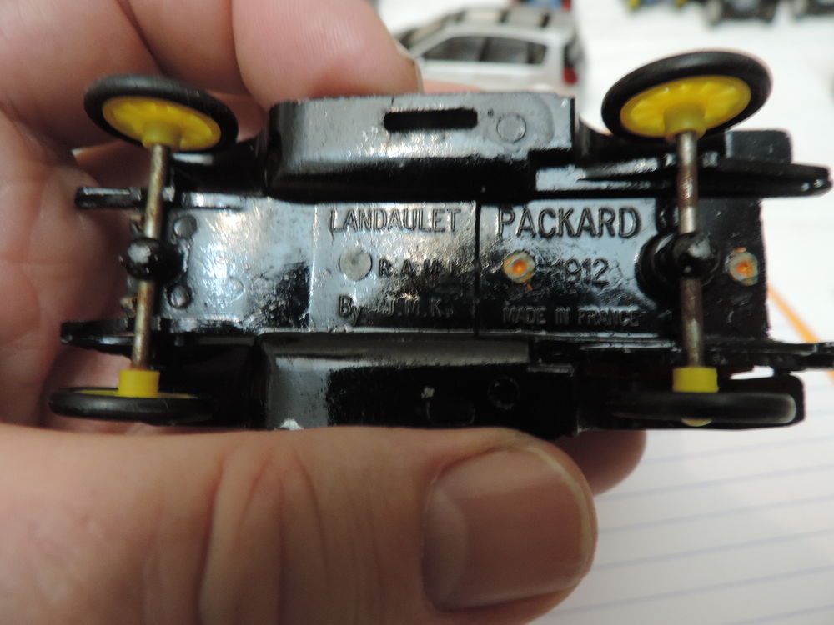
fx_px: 578
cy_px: 312
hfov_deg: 71.6
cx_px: 417
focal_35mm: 24
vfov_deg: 56.8
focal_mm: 4.3
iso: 640
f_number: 3
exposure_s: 1/8
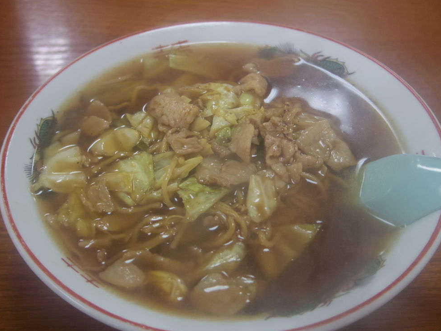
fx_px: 624
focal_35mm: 49
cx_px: 220
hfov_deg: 38.9
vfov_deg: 29.7
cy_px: 171
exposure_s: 1/60
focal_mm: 8.5
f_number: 1.9
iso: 500
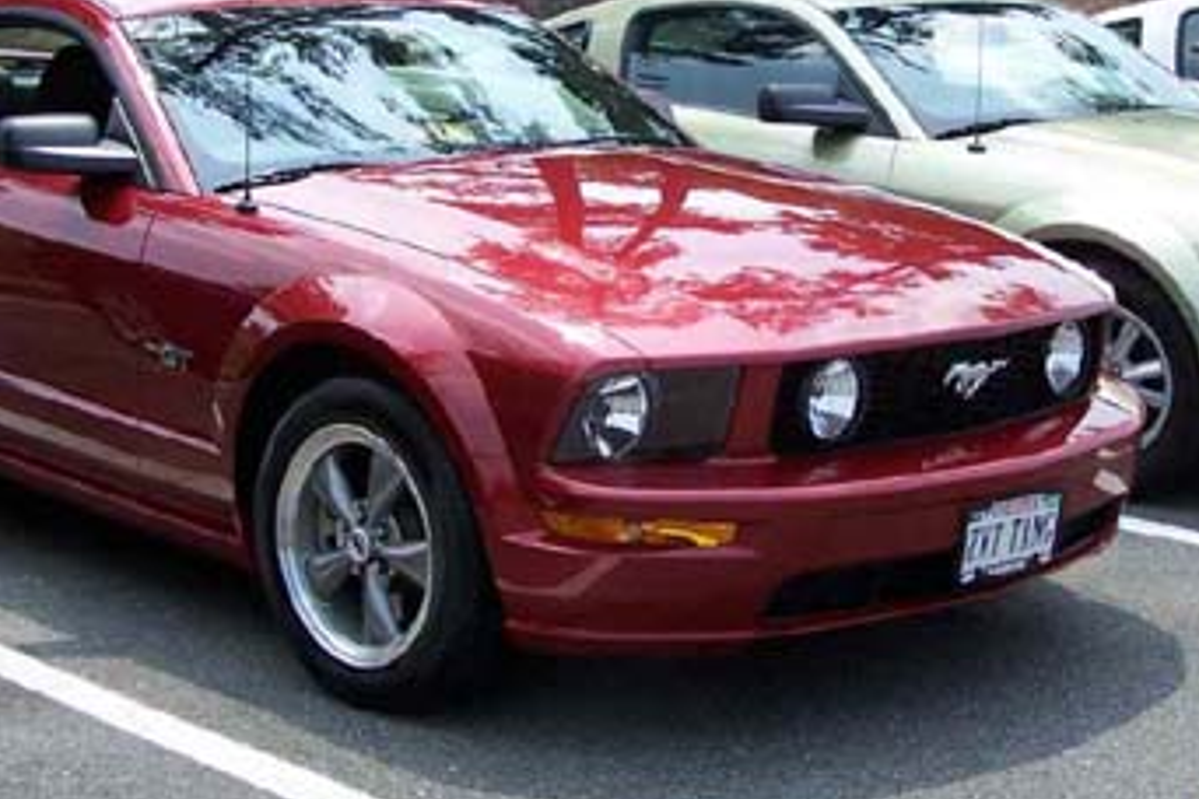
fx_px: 2231
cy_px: 261
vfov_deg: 20.2
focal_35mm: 67
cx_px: 736
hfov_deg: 30.0
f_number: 2.8
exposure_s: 1/640
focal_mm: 6.7
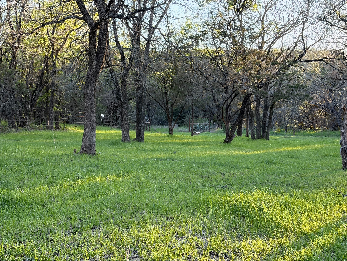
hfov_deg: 36.8
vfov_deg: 28.0
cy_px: 130
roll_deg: +0.1
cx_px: 174
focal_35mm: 52
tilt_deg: -0.8
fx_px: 521
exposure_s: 1/195
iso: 100
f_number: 1.6
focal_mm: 5.96
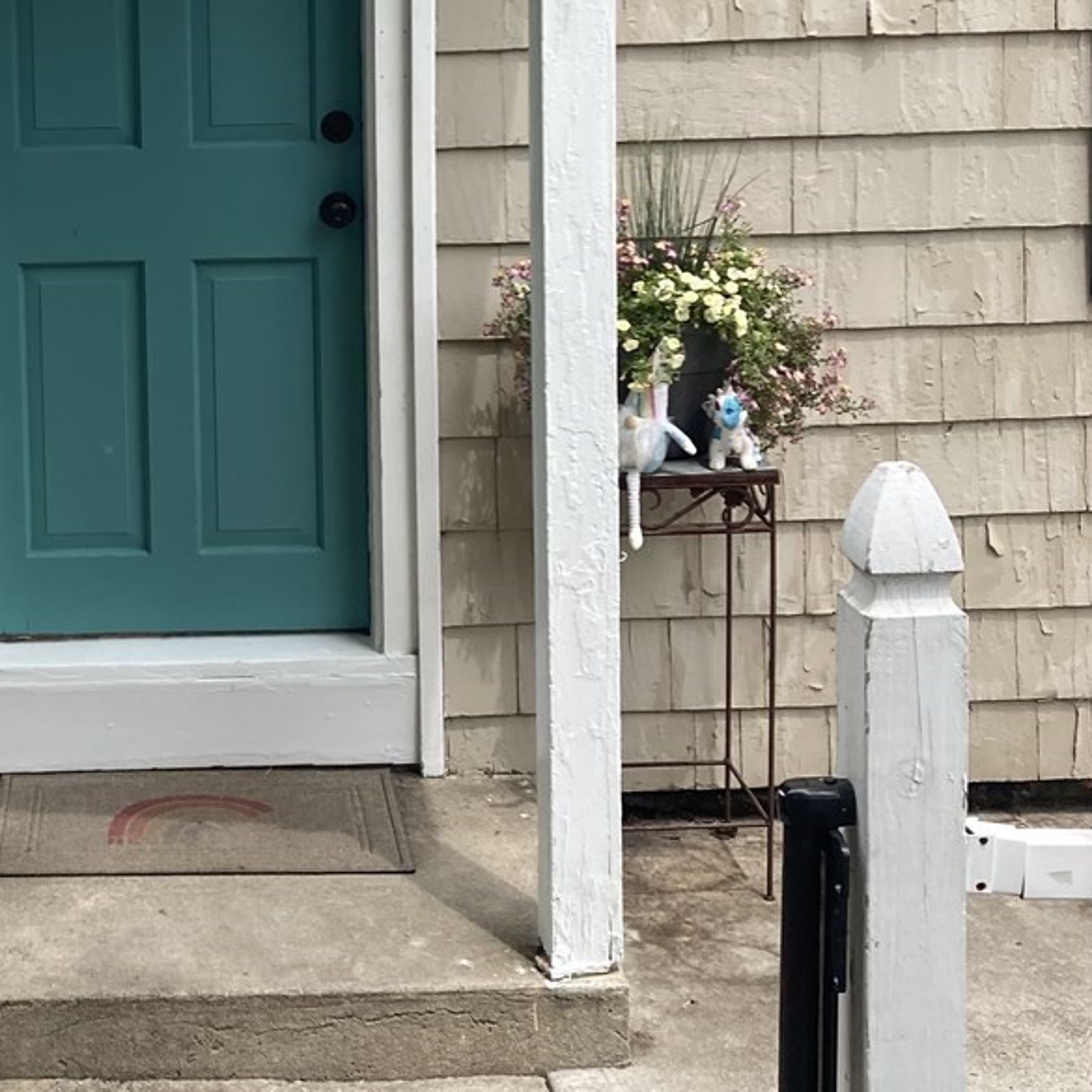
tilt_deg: -6.7
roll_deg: +1.3
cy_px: 174
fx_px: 2320
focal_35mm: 65
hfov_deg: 25.6
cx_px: 86
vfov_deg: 25.9
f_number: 1.8
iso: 20
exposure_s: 1/615
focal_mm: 3.99
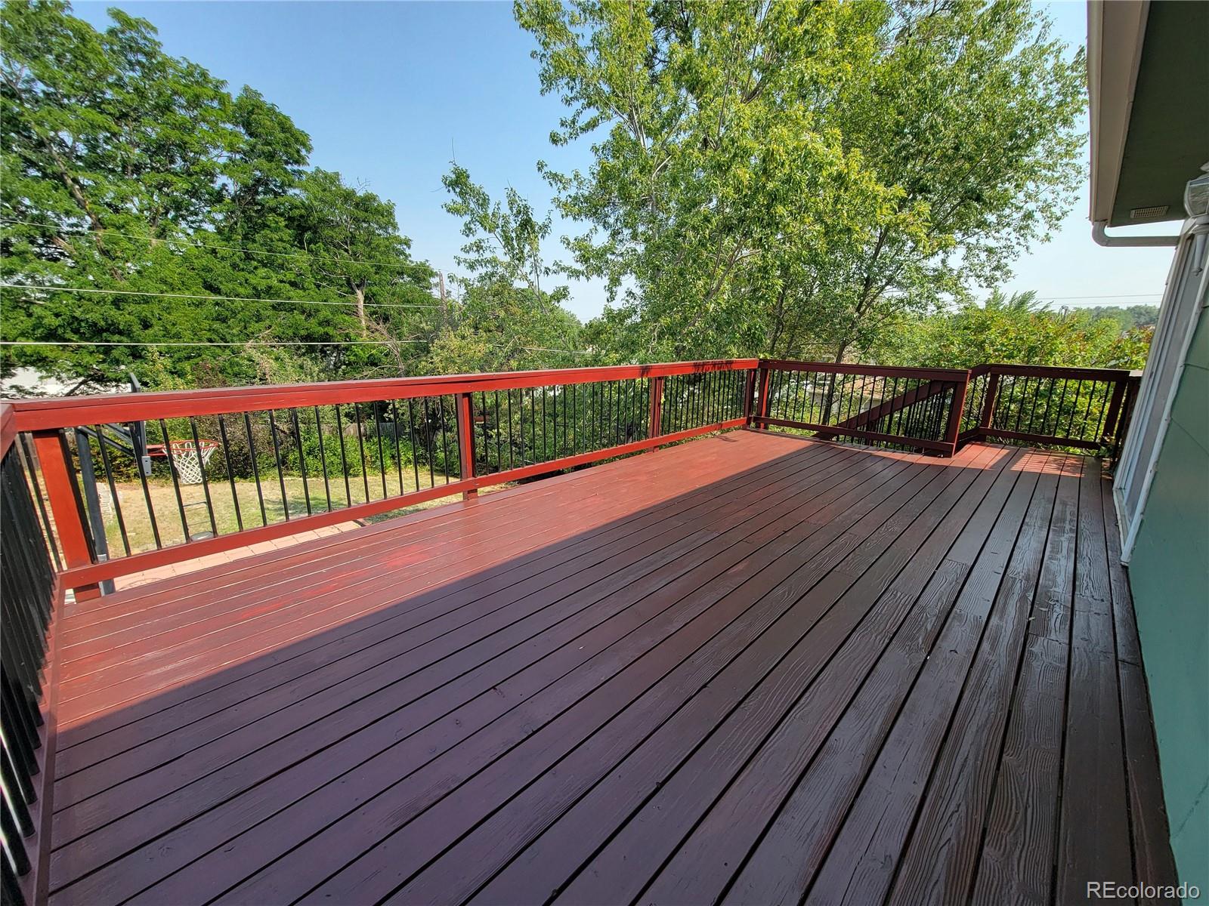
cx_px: 604
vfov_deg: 89.9
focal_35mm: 13
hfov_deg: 106.2
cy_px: 453
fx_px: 454
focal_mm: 2.2
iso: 50
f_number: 2.2
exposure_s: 1/686
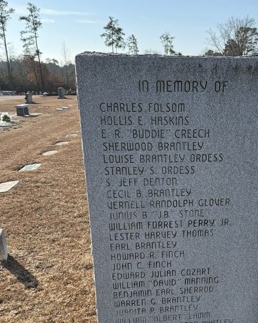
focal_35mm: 39
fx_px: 373
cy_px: 234
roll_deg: -2.5
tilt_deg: -21.4
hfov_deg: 37.5
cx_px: 184
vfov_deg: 45.6
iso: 80
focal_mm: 6.76
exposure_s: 1/2525
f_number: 1.78
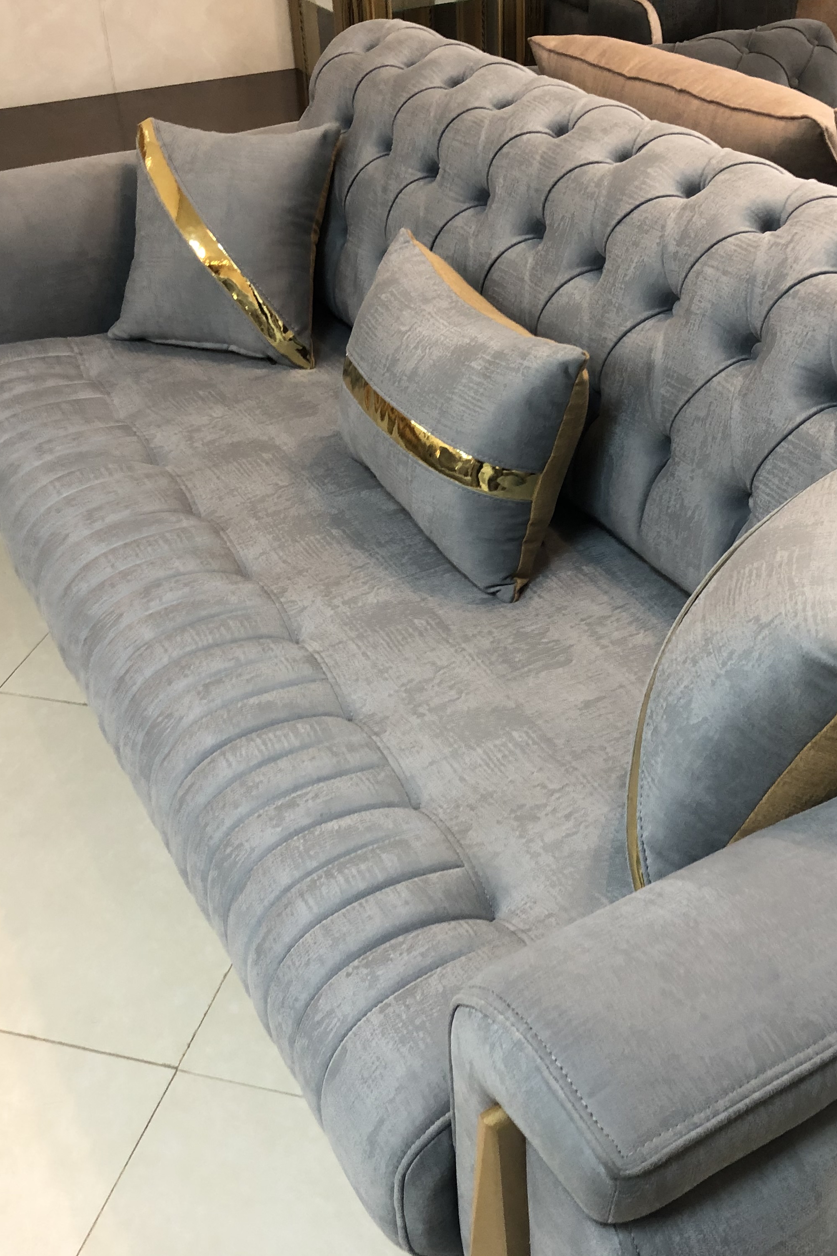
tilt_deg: -36.1
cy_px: 630
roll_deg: +0.0
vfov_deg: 49.6
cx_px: 528
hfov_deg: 34.0
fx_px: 1360
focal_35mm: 39
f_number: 1.8
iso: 64
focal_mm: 3.99
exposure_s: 1/17
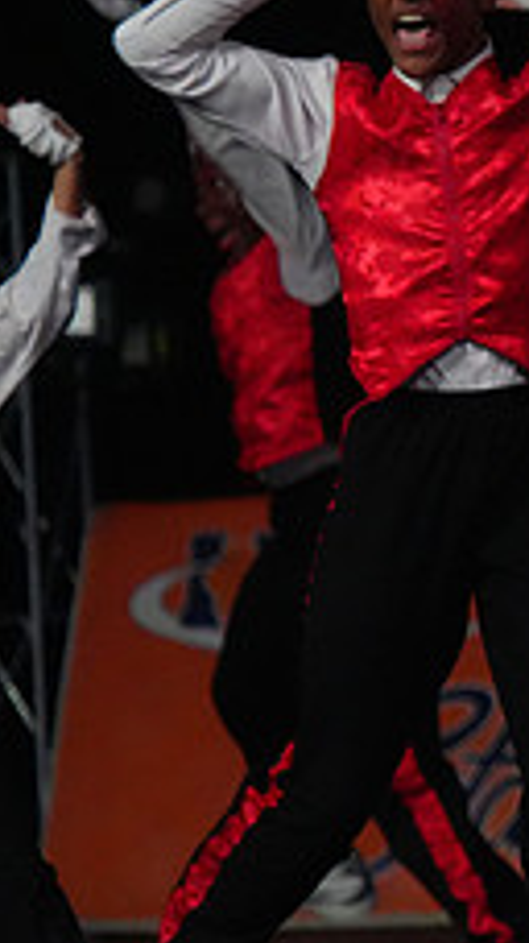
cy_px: 523
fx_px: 17332
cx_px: 1194
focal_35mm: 694
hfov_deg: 1.7
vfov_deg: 3.1
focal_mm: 260
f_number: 5.6
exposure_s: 1/1000
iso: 12800
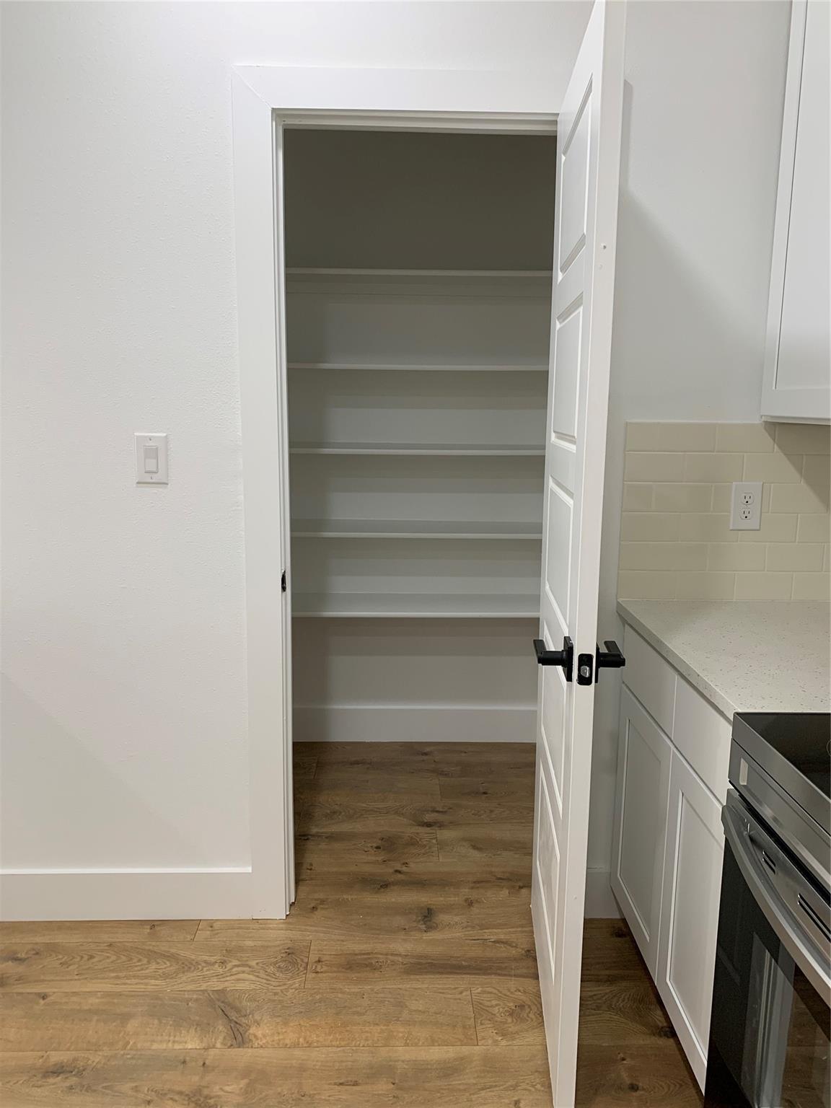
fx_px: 832
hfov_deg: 53.1
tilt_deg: -10.0
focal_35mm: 26
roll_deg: -0.6
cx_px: 416
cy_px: 554
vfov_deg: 67.3
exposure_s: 1/60
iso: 64
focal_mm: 4.25
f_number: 1.8
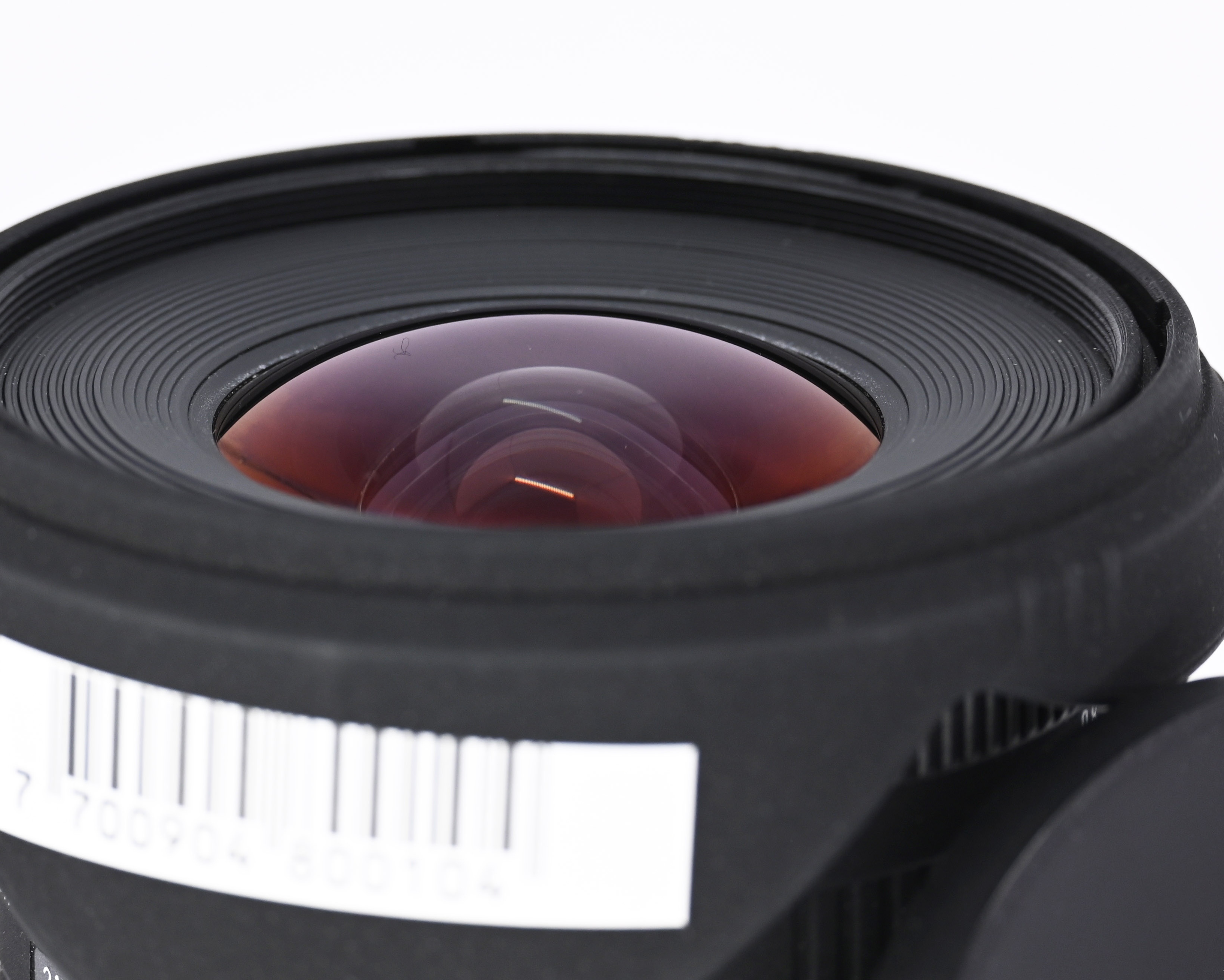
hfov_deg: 6.3
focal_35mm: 305
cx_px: 536
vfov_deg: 5.1
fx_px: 11049
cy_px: 489
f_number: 9
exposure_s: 1/160
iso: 500
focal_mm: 180
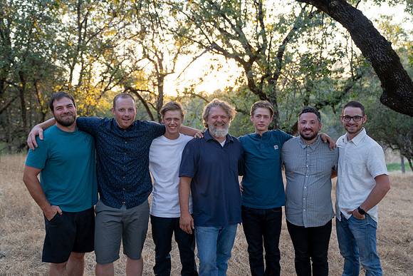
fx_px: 390
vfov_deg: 38.9
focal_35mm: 34
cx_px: 206
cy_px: 138
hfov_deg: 55.8
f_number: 2.8
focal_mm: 34
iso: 250
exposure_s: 1/100
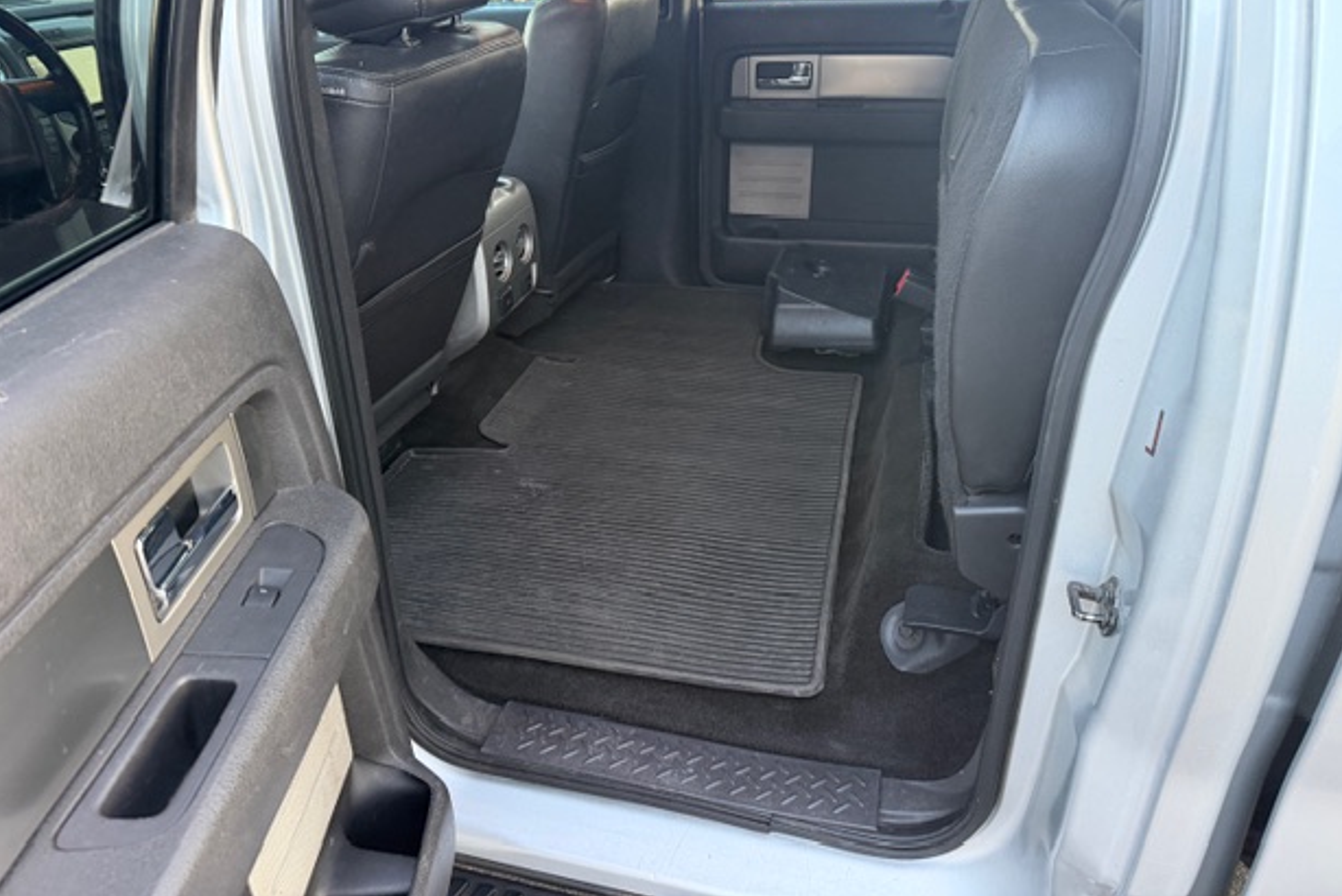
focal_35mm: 26
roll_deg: +1.3
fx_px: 970
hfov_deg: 69.4
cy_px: 374
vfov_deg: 49.4
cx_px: 656
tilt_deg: -21.9
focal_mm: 6.76
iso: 400
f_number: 1.78
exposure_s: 1/60
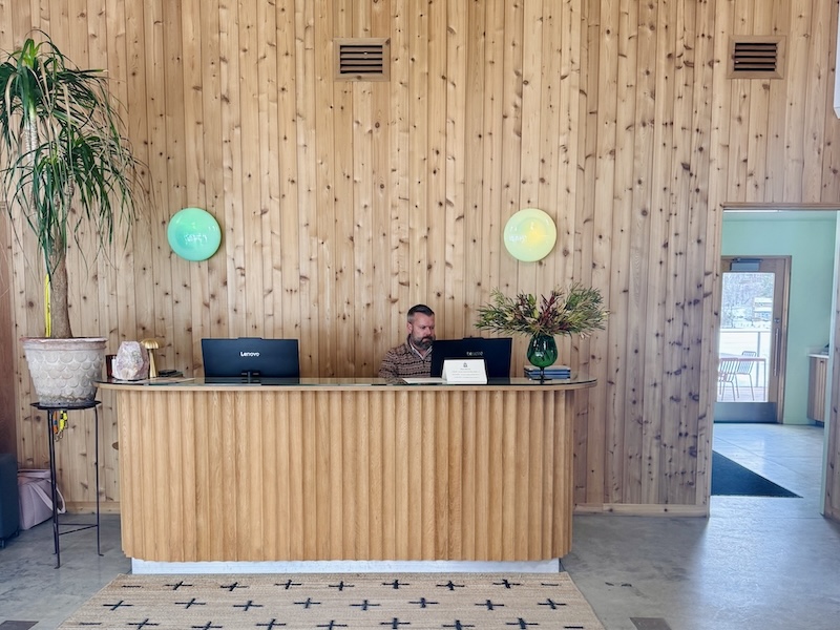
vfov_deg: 56.8
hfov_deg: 71.6
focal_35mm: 24
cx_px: 420
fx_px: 582
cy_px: 315
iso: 160
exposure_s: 1/120
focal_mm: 6.76
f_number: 1.78
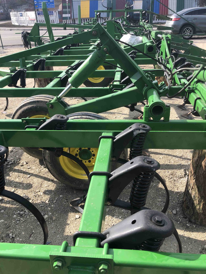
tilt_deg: -28.2
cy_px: 137
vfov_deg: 63.4
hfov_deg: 49.7
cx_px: 103
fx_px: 222
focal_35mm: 28
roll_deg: -0.1
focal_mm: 3.99
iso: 20
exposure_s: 1/685
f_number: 1.8
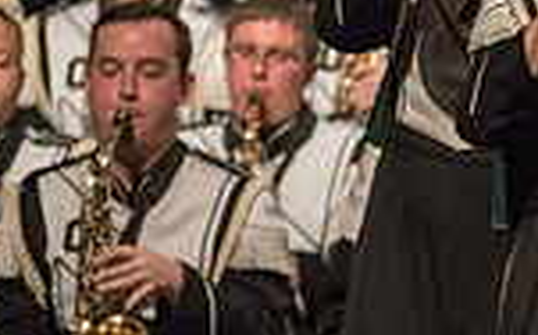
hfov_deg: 1.8
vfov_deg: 1.1
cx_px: 1008
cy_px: 201
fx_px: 17194
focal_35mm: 1174
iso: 4000
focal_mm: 300
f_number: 2.8
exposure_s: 1/500
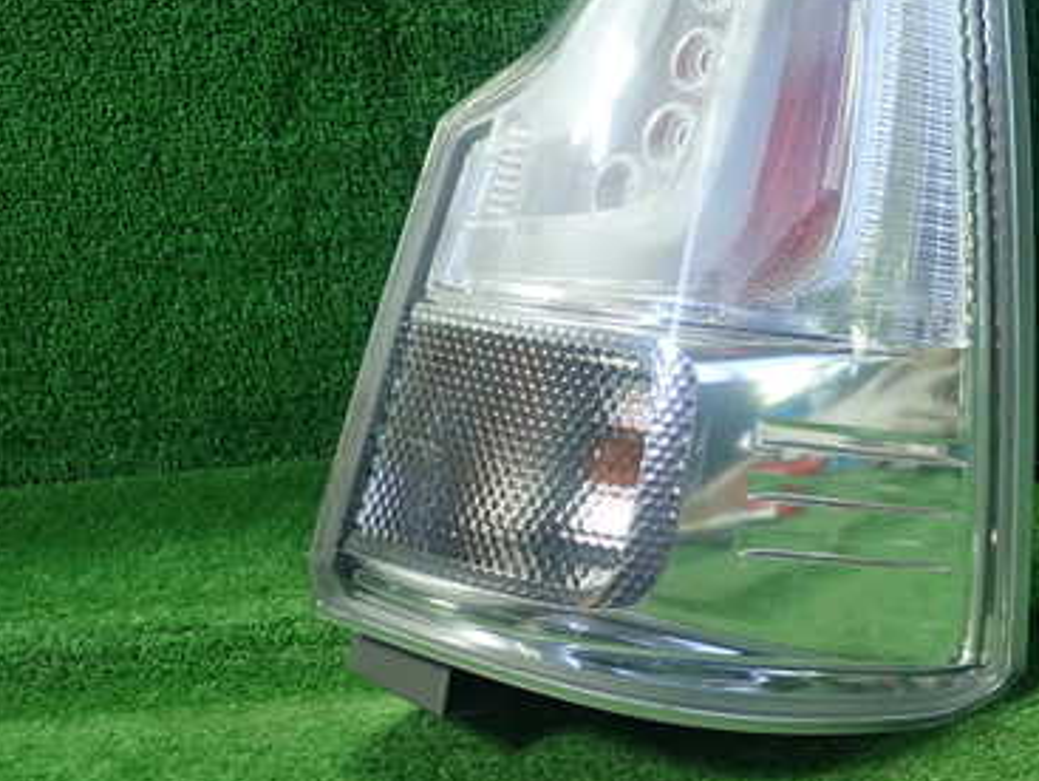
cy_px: 238
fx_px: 1472
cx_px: 736
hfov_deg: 38.2
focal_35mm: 49
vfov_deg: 29.4
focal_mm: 5.5
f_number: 2.3
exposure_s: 1/125
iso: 320
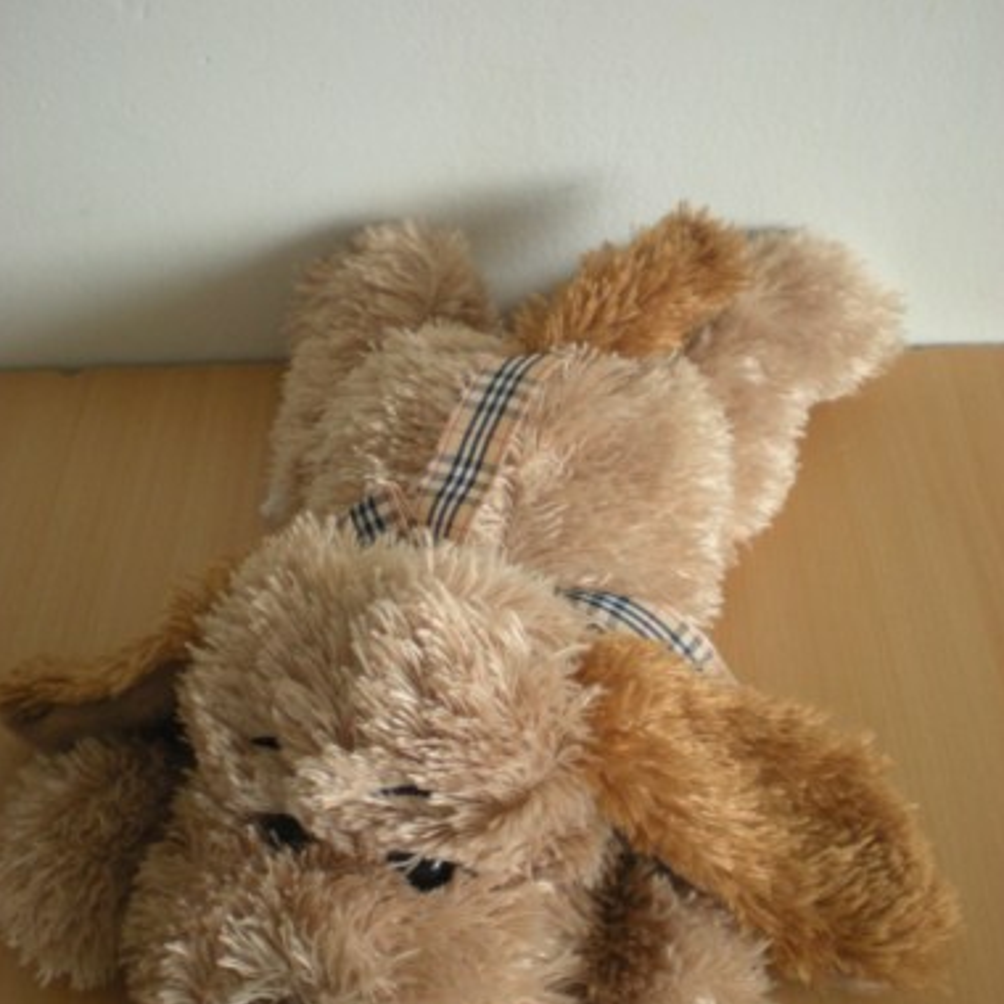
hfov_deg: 36.8
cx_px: 510
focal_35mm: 46
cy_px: 557
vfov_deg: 36.7
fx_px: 1509
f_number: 3.1
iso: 200
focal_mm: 6.3
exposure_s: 1/35
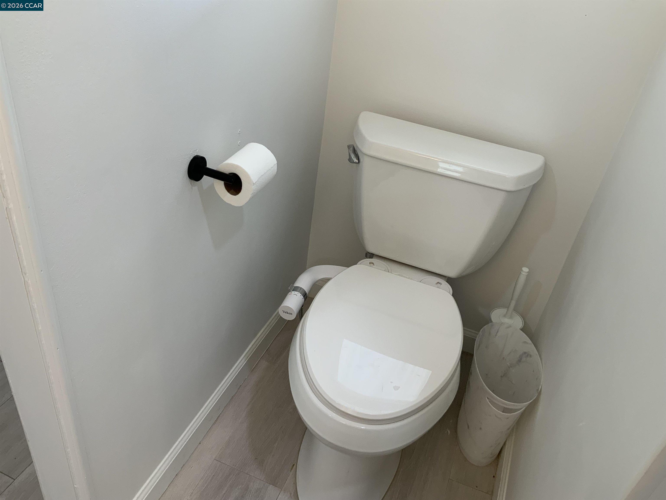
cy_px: 250
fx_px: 558
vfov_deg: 48.2
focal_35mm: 29
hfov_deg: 61.7
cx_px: 333
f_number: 1.8
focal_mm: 3
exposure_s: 1/60
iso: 50
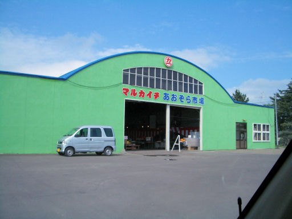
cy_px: 110
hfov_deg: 52.6
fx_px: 295
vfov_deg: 40.7
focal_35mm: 35
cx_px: 146
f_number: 4.3
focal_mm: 5.8
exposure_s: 1/800
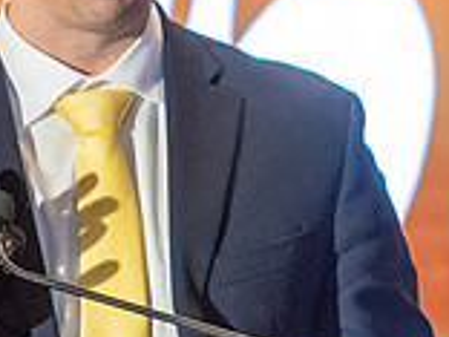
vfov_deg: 1.6
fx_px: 11700
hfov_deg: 2.2
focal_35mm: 902
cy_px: -91
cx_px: 453
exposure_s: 1/250
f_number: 2.8
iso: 3200
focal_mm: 200
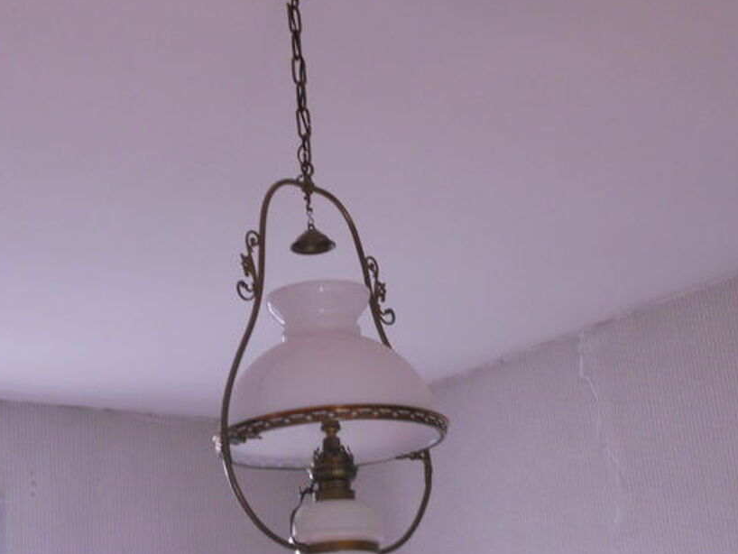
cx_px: 356
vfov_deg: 22.3
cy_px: 283
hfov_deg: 29.4
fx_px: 1408
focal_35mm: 66
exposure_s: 1/30
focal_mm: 9.8
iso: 320
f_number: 4.8
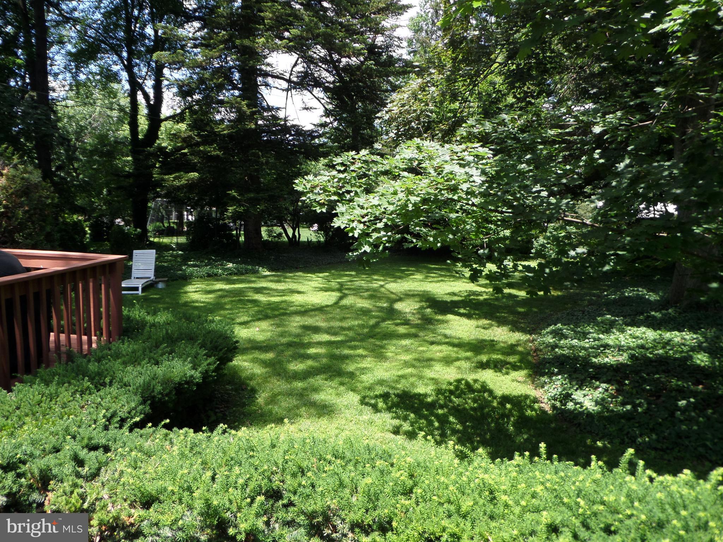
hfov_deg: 71.6
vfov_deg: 56.8
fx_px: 501
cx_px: 362
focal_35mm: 24
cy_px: 271
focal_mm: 4
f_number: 3.2
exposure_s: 1/350
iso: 100
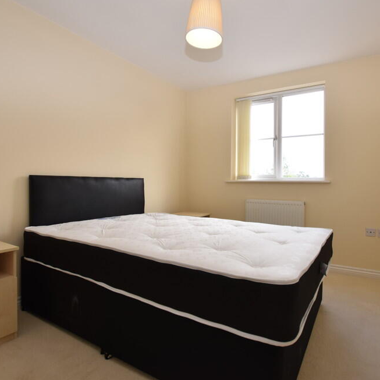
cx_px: 198
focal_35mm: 20
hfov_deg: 74.8
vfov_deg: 74.8
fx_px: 248
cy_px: 184
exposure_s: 1/125
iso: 450
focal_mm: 10
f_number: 5.6
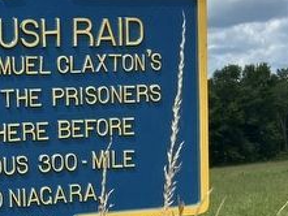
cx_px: -47
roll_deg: +1.2
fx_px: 782
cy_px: 115
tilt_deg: -0.8
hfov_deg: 19.7
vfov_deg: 15.7
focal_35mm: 94
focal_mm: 5.7
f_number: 1.5
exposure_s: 1/4630
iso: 50
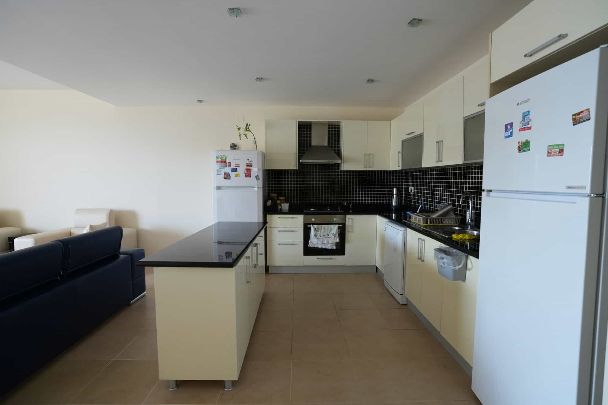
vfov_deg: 70.4
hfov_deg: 93.3
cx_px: 304
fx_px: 287
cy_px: 202
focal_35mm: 17
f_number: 4
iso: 1250
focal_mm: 17
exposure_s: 1/160
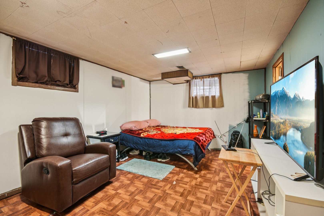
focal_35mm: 15
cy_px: 108
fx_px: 135
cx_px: 162
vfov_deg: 77.3
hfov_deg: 100.4
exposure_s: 1/1.67
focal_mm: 10
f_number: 8
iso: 400
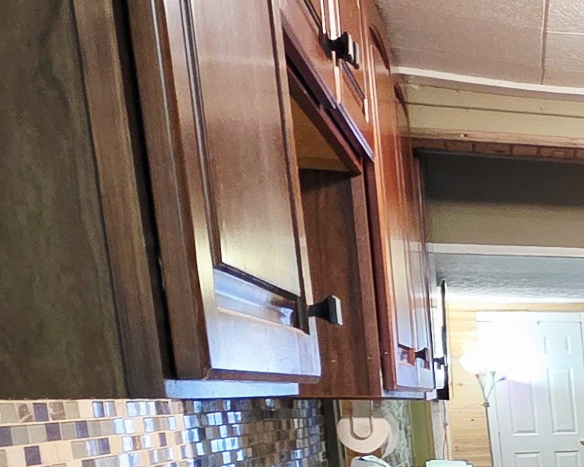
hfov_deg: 20.8
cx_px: 1048
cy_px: 601
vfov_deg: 21.9
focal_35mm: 63
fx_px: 1089
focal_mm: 2.2
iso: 800
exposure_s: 1/60.2
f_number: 1.9
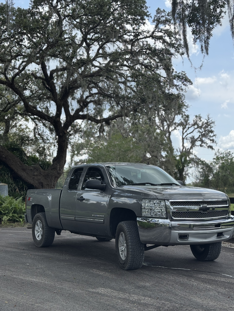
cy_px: 156
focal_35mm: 48
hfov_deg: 30.3
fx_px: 433
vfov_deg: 39.7
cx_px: 117
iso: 64
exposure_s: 1/1427
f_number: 1.78
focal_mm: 6.76
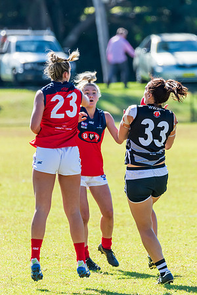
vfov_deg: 3.2
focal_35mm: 645
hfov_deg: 2.1
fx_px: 5297
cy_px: 136
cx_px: 109
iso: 800
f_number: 6
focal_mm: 400
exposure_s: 1/2000
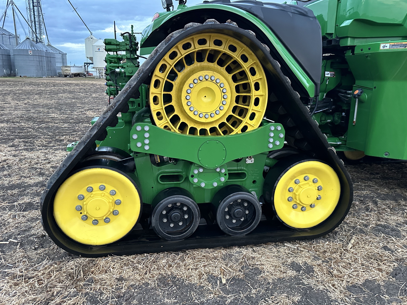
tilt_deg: -11.9
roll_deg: +2.4
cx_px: 199
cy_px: 146
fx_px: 294
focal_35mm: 25
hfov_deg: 69.4
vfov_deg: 54.9
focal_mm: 6.86
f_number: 1.78
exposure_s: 1/60
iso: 640
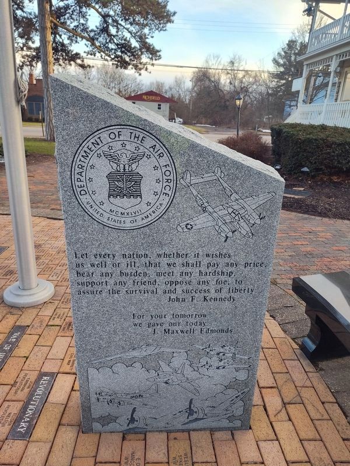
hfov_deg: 58.9
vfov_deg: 73.9
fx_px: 310
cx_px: 175
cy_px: 233
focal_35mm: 23
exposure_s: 1/200
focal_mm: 5.56
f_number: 1.8
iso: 137
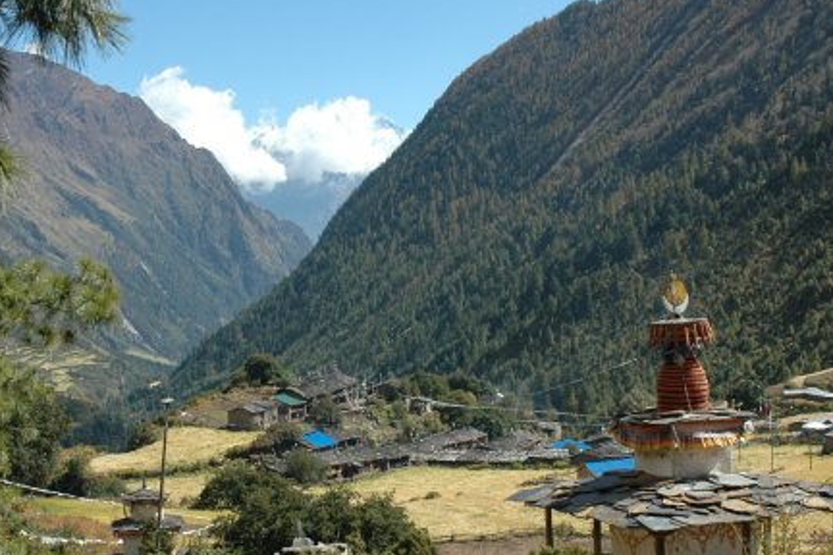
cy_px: 387
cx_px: 349
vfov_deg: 22.5
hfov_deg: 33.3
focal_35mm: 60
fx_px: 1388
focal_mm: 24
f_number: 9
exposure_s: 1/250
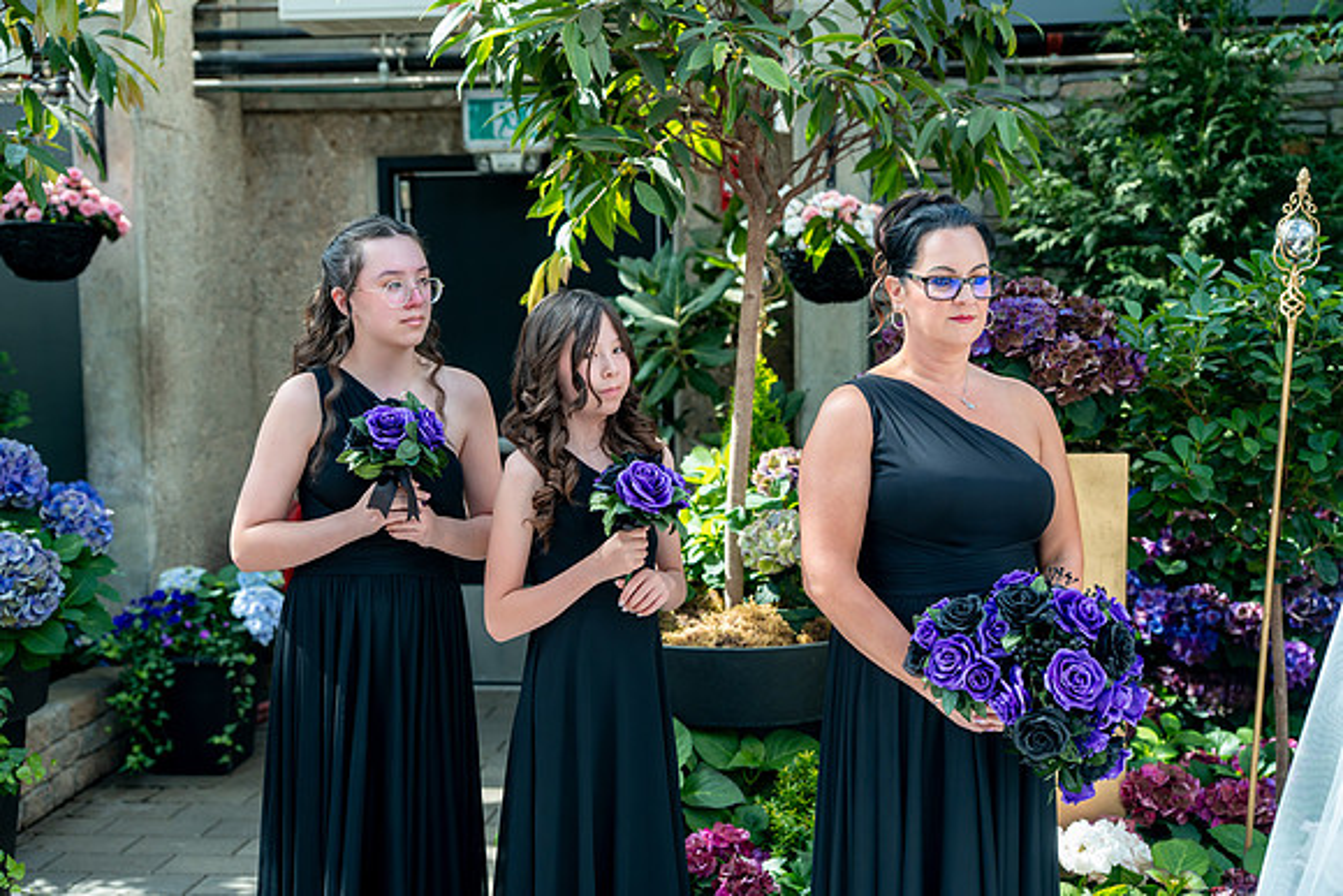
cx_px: 672
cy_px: 448
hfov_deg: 44.5
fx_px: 1642
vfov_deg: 30.5
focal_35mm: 44
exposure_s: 1/500
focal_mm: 44
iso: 250
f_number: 2.8
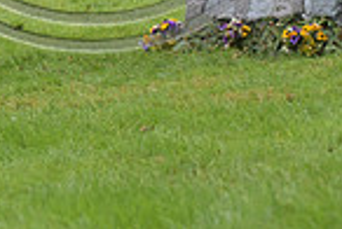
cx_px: 66
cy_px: -221
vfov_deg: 4.3
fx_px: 3056
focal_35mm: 321
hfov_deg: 6.4
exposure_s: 1/1250
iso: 1600
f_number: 4
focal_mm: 81
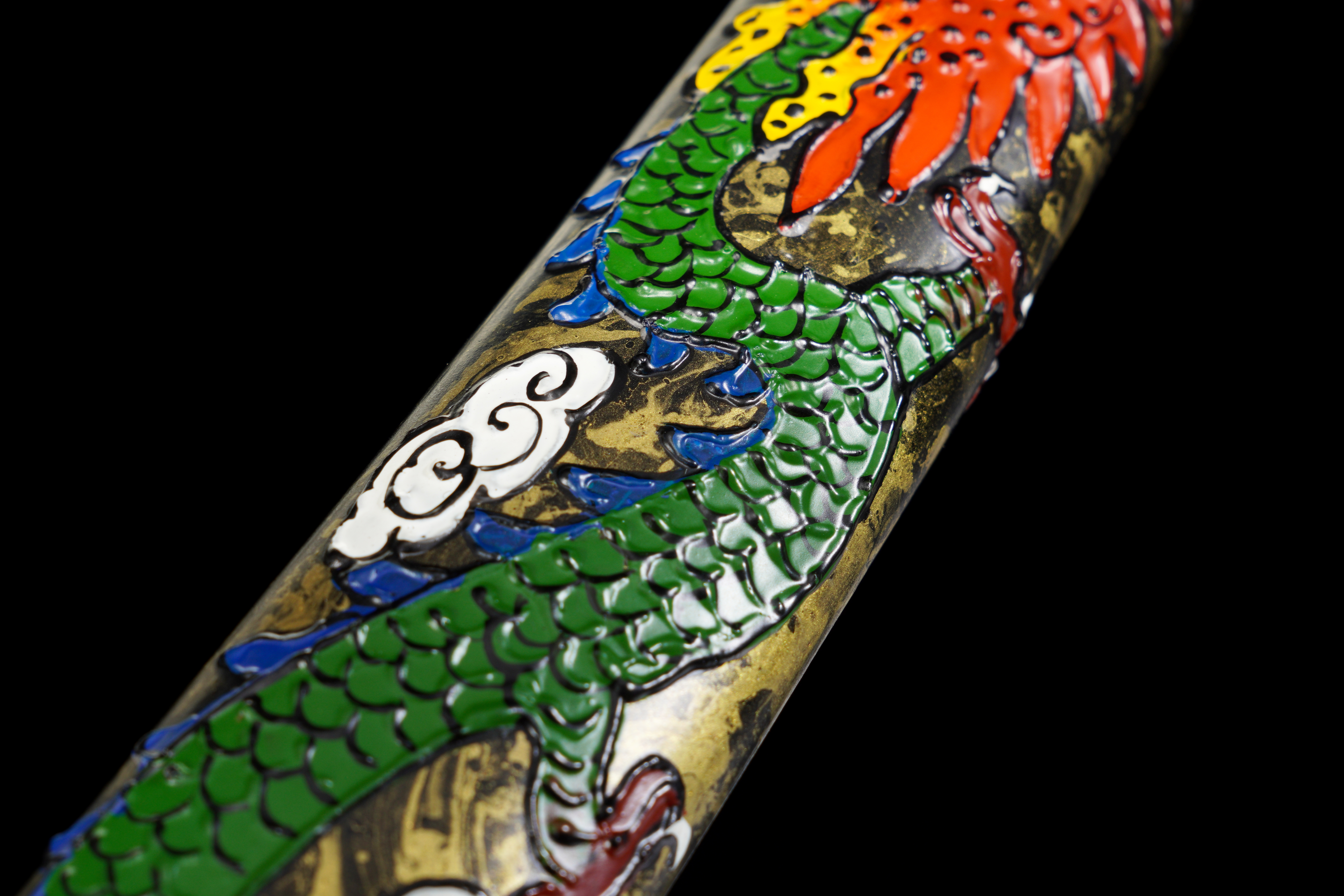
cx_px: 672
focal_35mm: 57
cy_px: 448
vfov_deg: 23.9
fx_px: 2117
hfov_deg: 35.2
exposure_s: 1/160
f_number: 8
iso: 100
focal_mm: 37.8
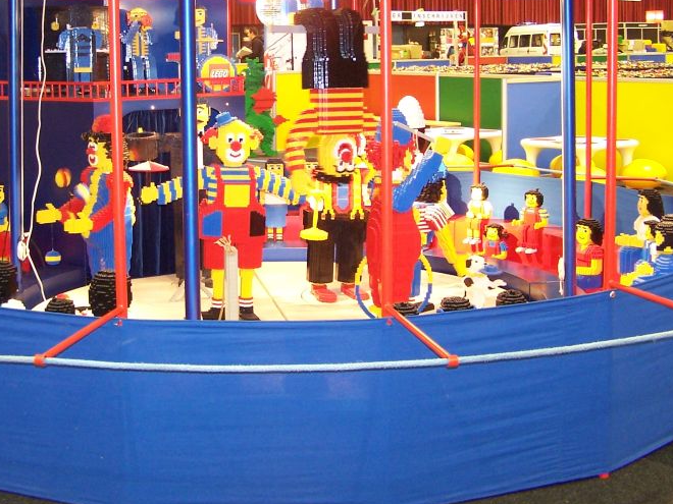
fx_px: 1147
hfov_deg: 32.6
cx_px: 286
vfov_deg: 24.6
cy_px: 149
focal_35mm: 59
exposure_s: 1/4
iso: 140
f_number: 2.8
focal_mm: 6.3
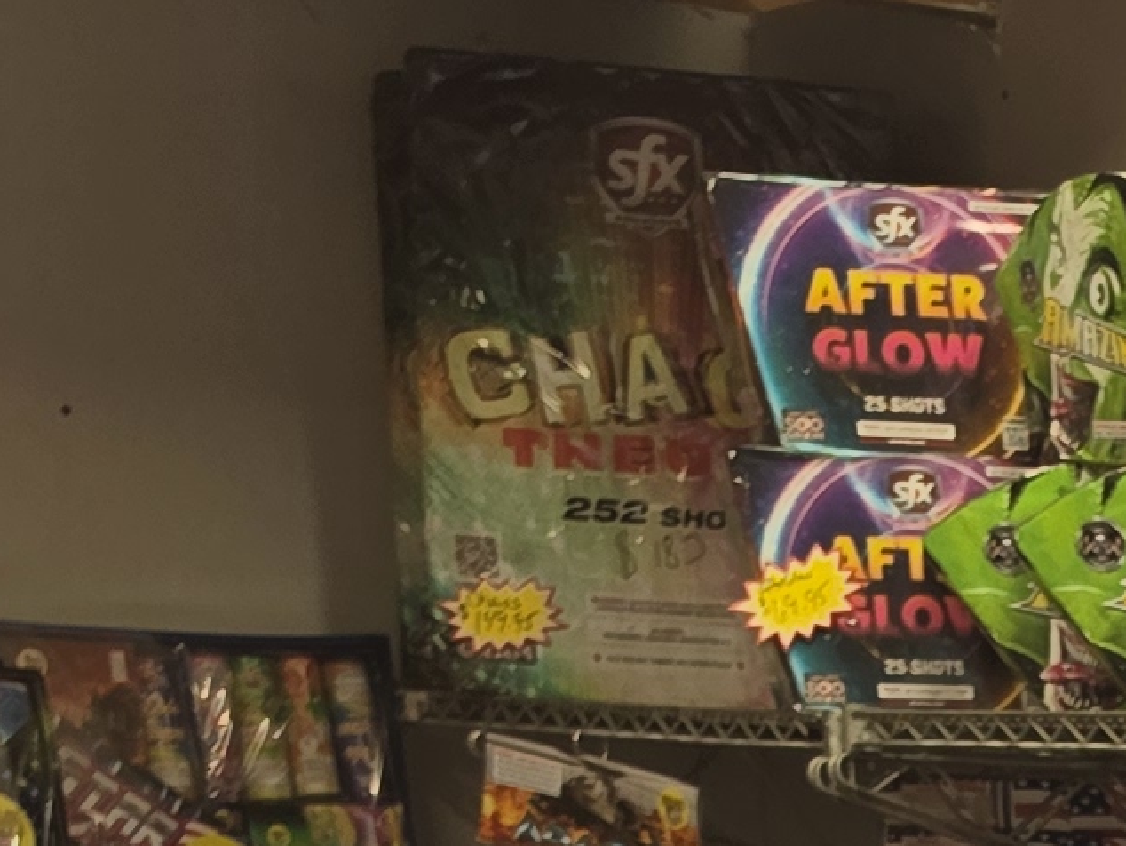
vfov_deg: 8.5
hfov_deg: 12.6
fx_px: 4718
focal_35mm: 145
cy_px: 2550
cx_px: 1941
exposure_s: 1/62
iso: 40
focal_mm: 6.5
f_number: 1.4
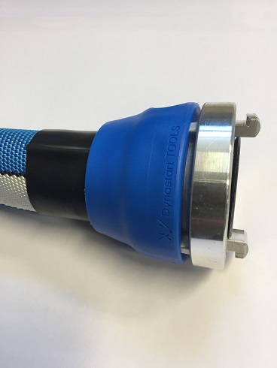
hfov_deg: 48.3
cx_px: 138
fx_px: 309
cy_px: 184
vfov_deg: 61.6
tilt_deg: -53.6
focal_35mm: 29
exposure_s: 1/33
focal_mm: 4.15
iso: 50
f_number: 2.2
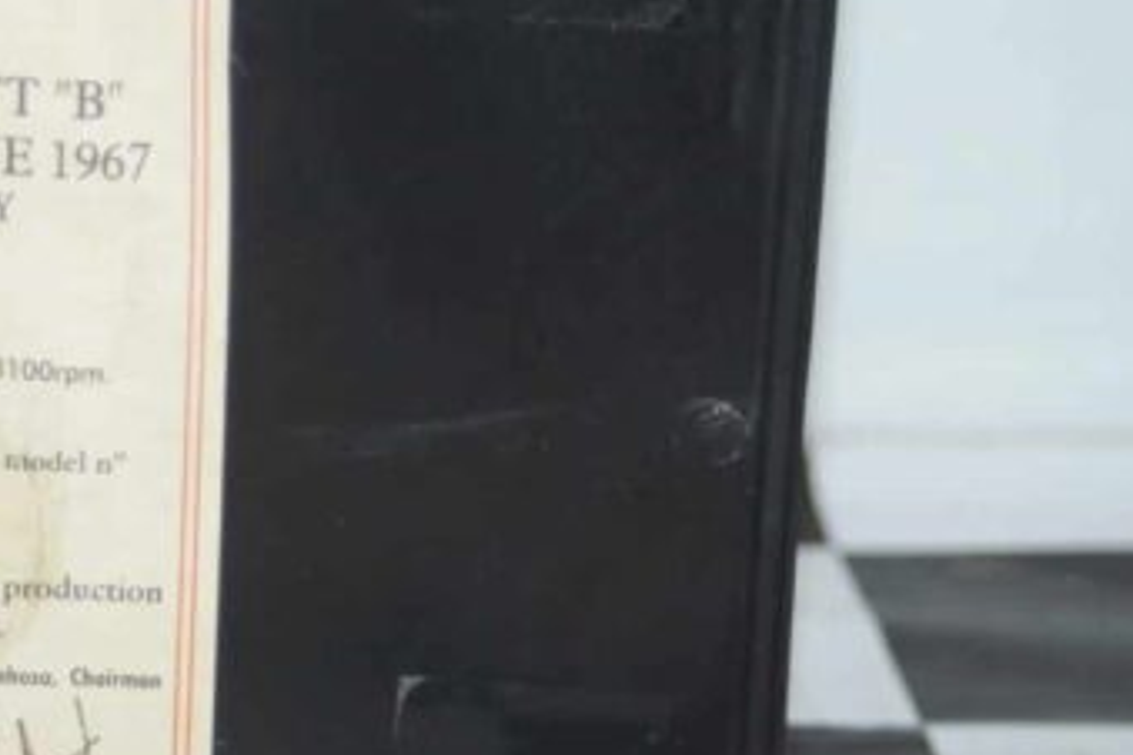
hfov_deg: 11.0
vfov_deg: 7.4
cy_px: 371
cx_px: 304
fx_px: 5853
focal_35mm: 186
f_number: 5.6
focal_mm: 70
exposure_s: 1/60
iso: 640
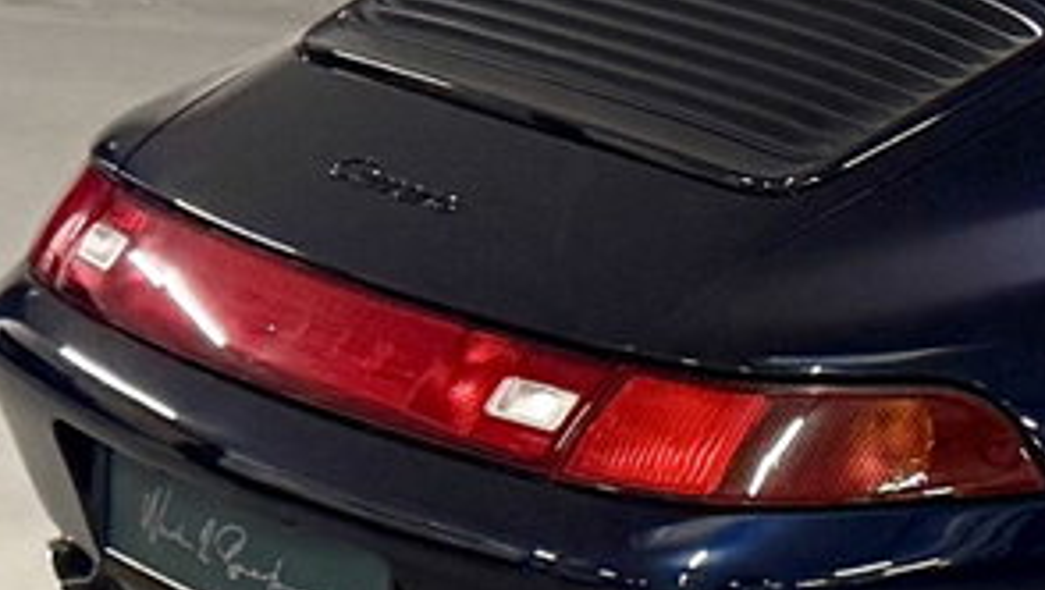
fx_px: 2524
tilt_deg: -11.6
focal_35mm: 91
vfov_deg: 13.0
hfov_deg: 19.1
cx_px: 1759
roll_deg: -1.2
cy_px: -103
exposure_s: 1/100
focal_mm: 6.76
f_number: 1.78
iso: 250
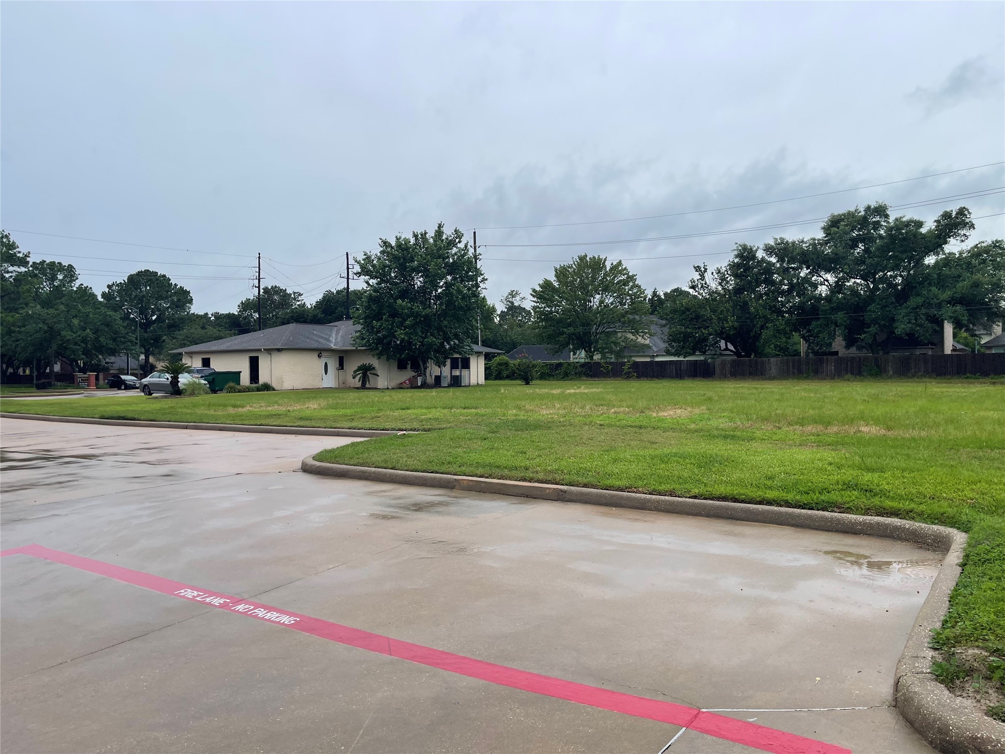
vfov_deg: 54.9
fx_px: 726
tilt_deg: -1.2
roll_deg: -0.4
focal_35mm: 25
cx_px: 502
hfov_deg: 69.4
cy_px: 377
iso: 32
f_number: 1.6
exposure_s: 1/1403
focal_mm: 5.1
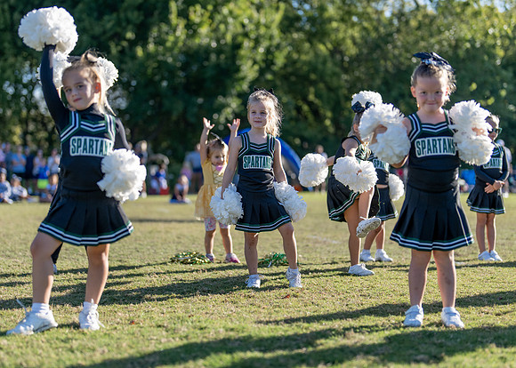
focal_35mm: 70
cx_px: 241
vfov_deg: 20.3
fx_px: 1030
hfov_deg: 28.1
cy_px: 177
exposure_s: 1/5000
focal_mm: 50
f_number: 1.2
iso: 100
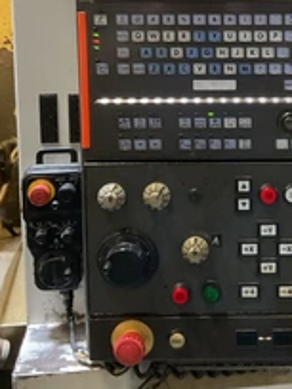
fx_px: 641
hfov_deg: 25.2
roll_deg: -2.3
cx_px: 239
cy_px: 67
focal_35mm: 57
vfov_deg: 32.7
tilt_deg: -8.7
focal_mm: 3
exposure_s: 1/30
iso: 250
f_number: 1.8
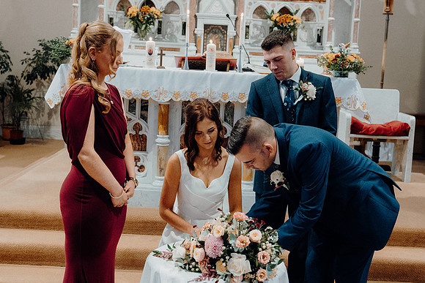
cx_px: 212
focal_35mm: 52
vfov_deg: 26.0
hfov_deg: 38.2
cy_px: 142
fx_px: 614
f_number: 3.5
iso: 3200
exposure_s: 1/160
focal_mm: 35
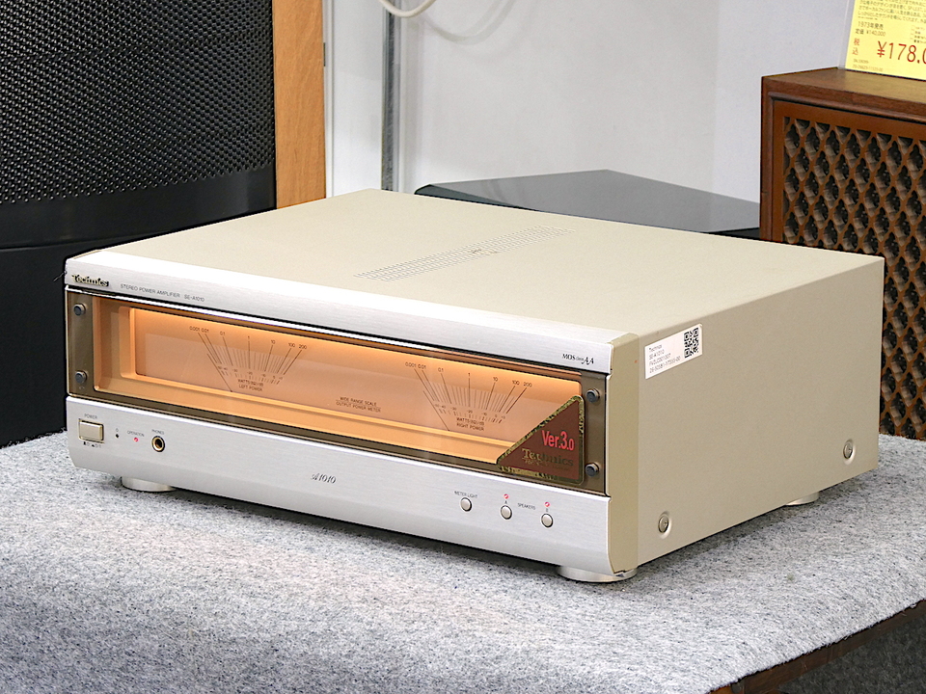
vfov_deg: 12.0
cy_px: 347
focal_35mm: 124
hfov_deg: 15.9
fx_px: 3317
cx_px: 463
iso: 200
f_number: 5.2
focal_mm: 22.3
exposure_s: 1/4
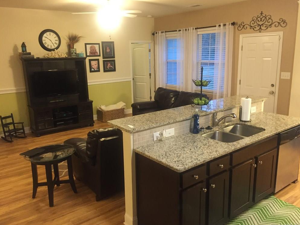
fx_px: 260
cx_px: 150
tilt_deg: -13.7
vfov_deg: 46.8
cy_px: 112
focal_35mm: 30
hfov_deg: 60.0
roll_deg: +1.5
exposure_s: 1/15
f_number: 2.2
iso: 320
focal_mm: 4.15
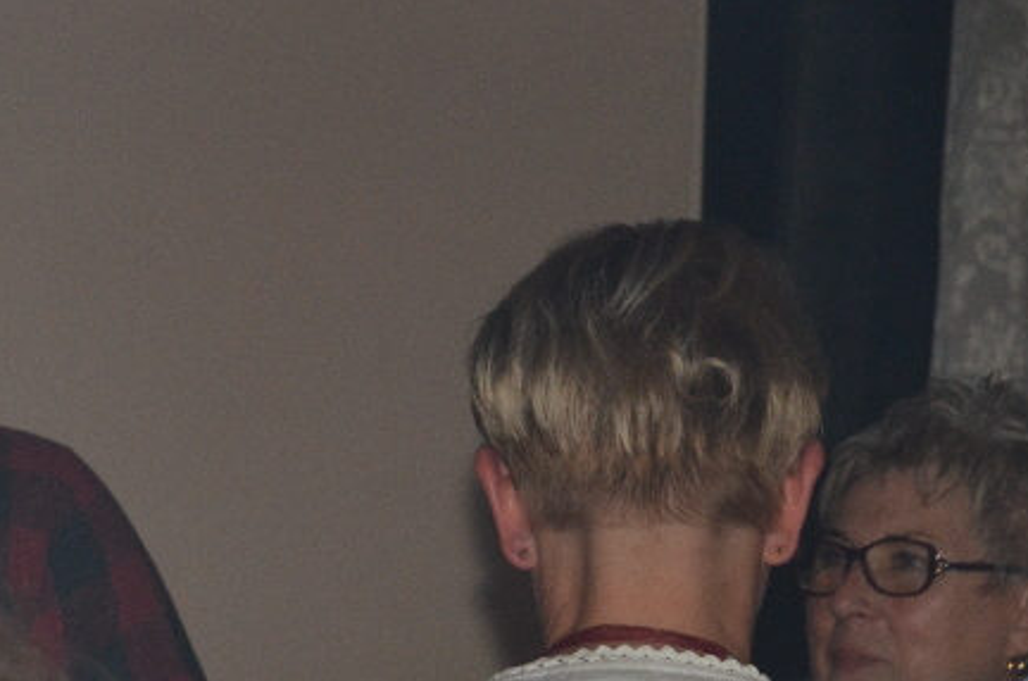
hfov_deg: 6.6
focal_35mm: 308
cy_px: 871
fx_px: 8776
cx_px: -421
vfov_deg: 4.4
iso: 800
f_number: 5.6
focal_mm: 72
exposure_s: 1/60
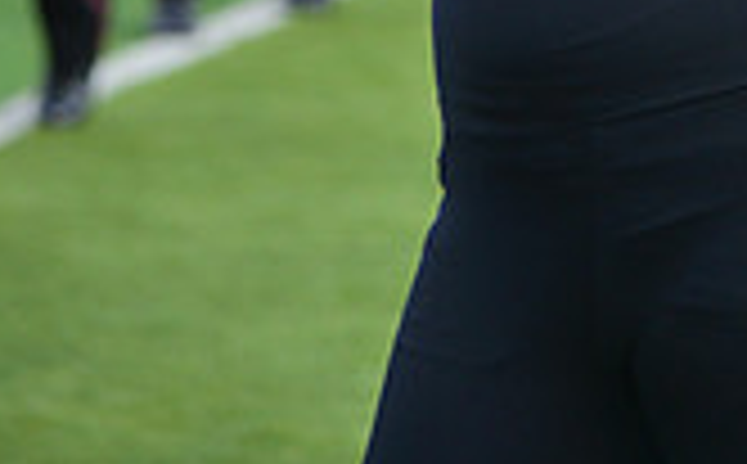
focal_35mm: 415
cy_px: -487
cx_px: 664
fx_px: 8432
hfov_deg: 5.1
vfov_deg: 3.1
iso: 400
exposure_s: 1/1000
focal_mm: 150
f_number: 5.6
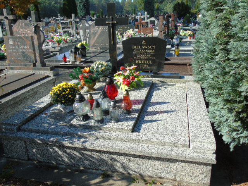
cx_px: 124
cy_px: 93
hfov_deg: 61.7
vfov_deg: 48.2
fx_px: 208
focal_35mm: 29
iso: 80
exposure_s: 1/400
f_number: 3.6
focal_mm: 5.2
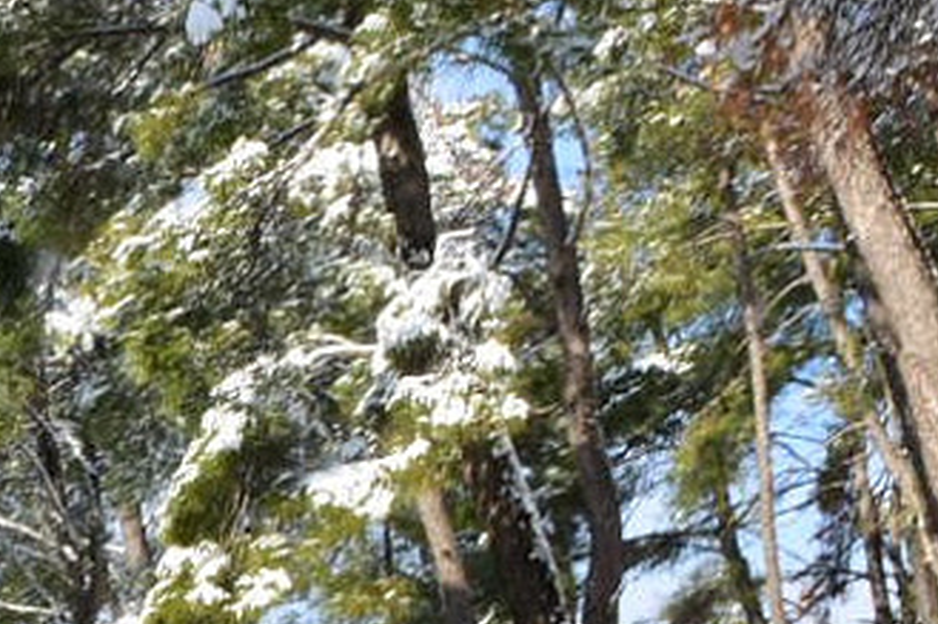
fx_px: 4557
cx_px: -476
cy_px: 791
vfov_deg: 7.8
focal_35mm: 175
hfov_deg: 11.3
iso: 100
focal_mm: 24
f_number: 22
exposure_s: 1/20
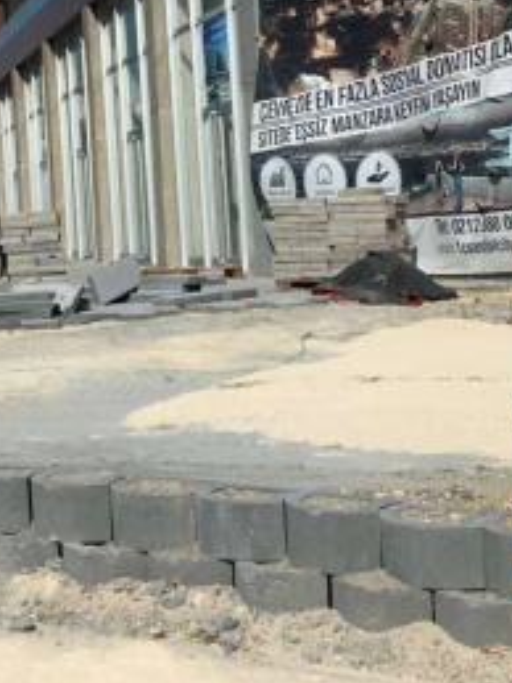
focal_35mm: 86
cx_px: 253
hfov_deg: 17.2
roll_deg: +2.8
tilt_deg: +3.3
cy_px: 182
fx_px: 1697
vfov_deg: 22.6
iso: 25
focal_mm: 4.15
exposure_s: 1/3846
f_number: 2.2
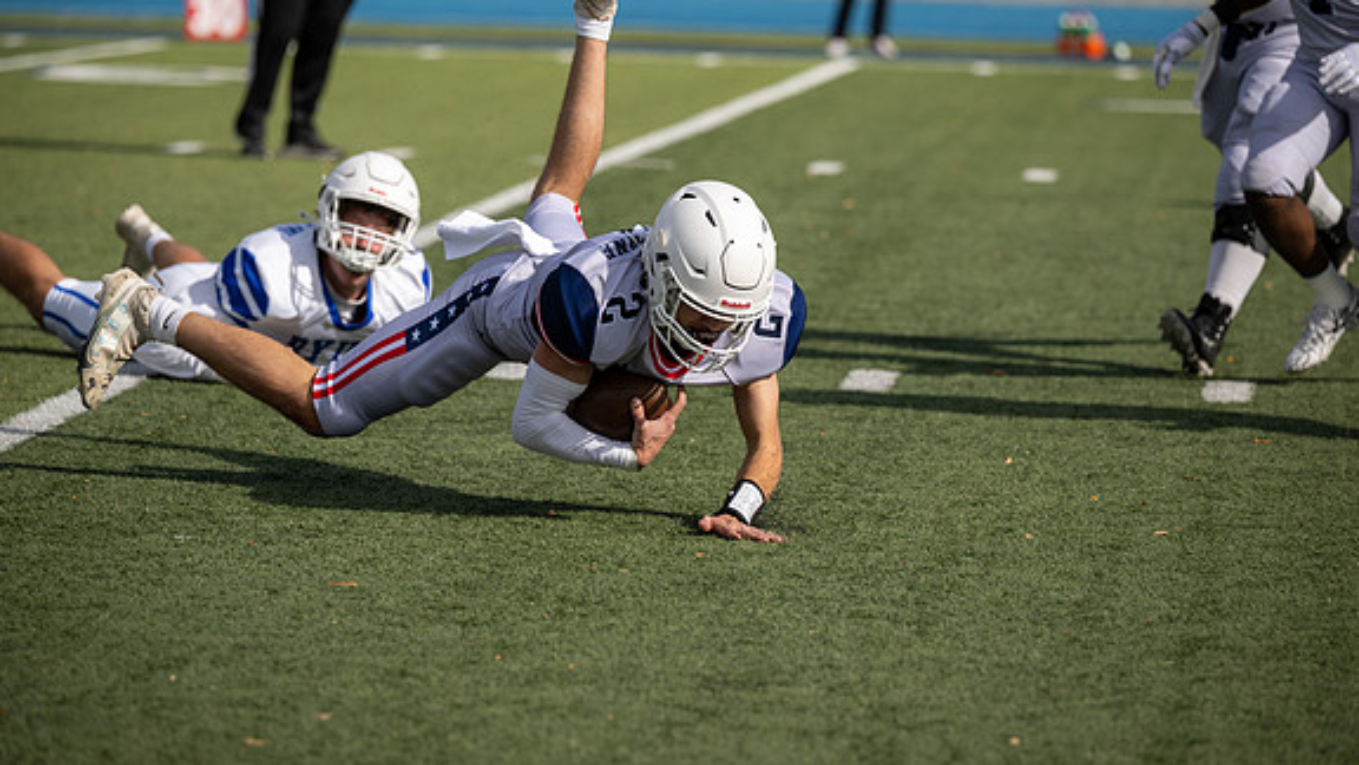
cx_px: 677
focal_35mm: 211
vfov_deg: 5.8
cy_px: 310
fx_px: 7603
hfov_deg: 10.2
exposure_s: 1/2000
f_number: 4
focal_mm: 200
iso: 100
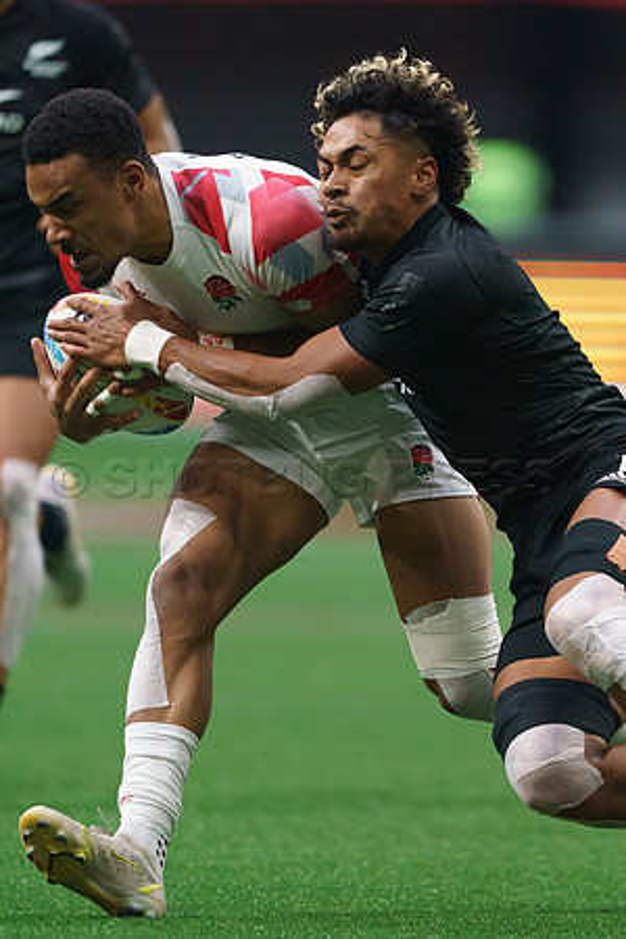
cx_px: 509
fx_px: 24198
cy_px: 463
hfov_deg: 1.5
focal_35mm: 928
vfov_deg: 2.2
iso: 5000
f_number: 4
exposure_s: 1/3200
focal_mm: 600
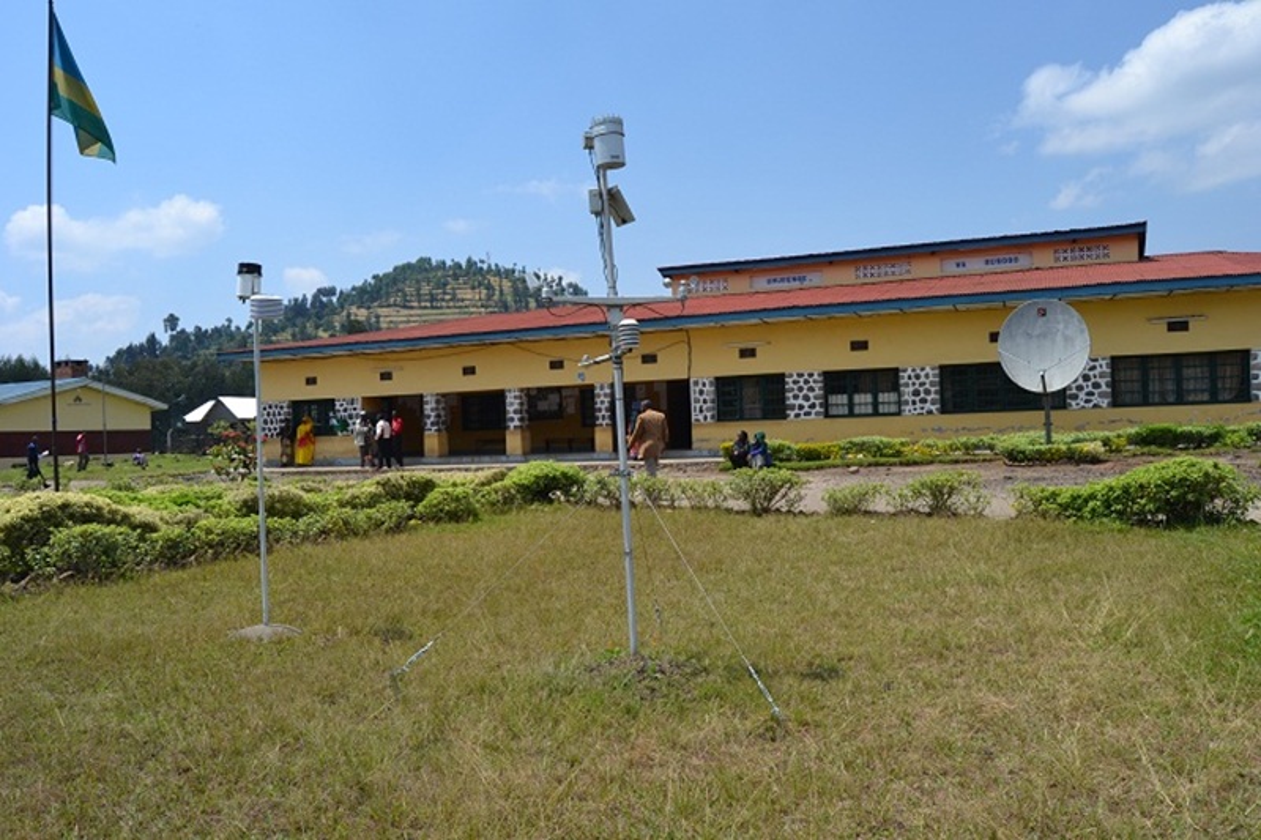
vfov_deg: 47.9
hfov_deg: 67.4
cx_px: 630
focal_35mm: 27
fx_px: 945
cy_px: 420
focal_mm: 18
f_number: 8
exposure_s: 1/250
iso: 100
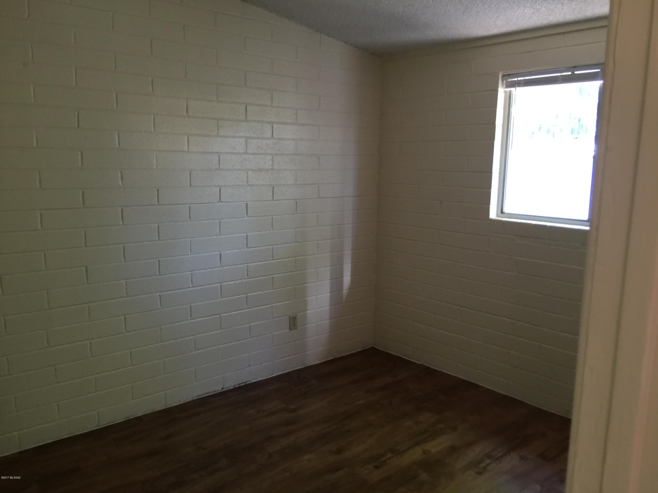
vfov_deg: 48.2
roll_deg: -1.7
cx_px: 329
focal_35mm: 29
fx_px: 551
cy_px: 246
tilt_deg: -11.0
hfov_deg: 61.7
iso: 50
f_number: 2.2
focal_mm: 4.15
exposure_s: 1/15
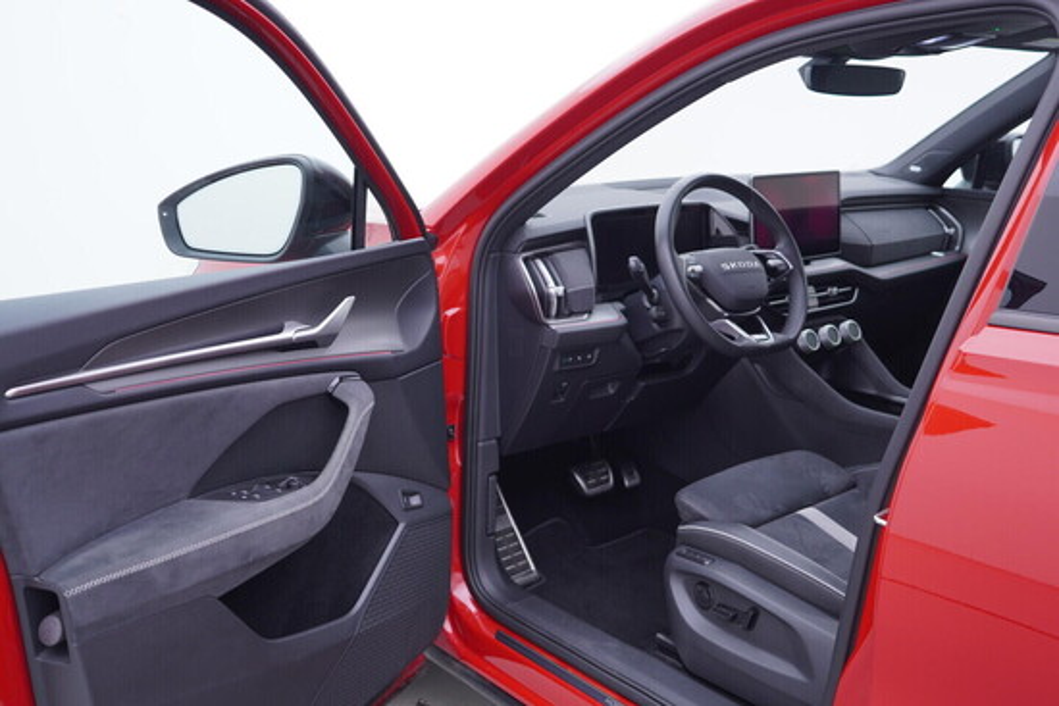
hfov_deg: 53.1
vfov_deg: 36.9
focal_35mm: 36
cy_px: 353
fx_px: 1059
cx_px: 530
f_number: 2.8
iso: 125
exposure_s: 1/40
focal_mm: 24
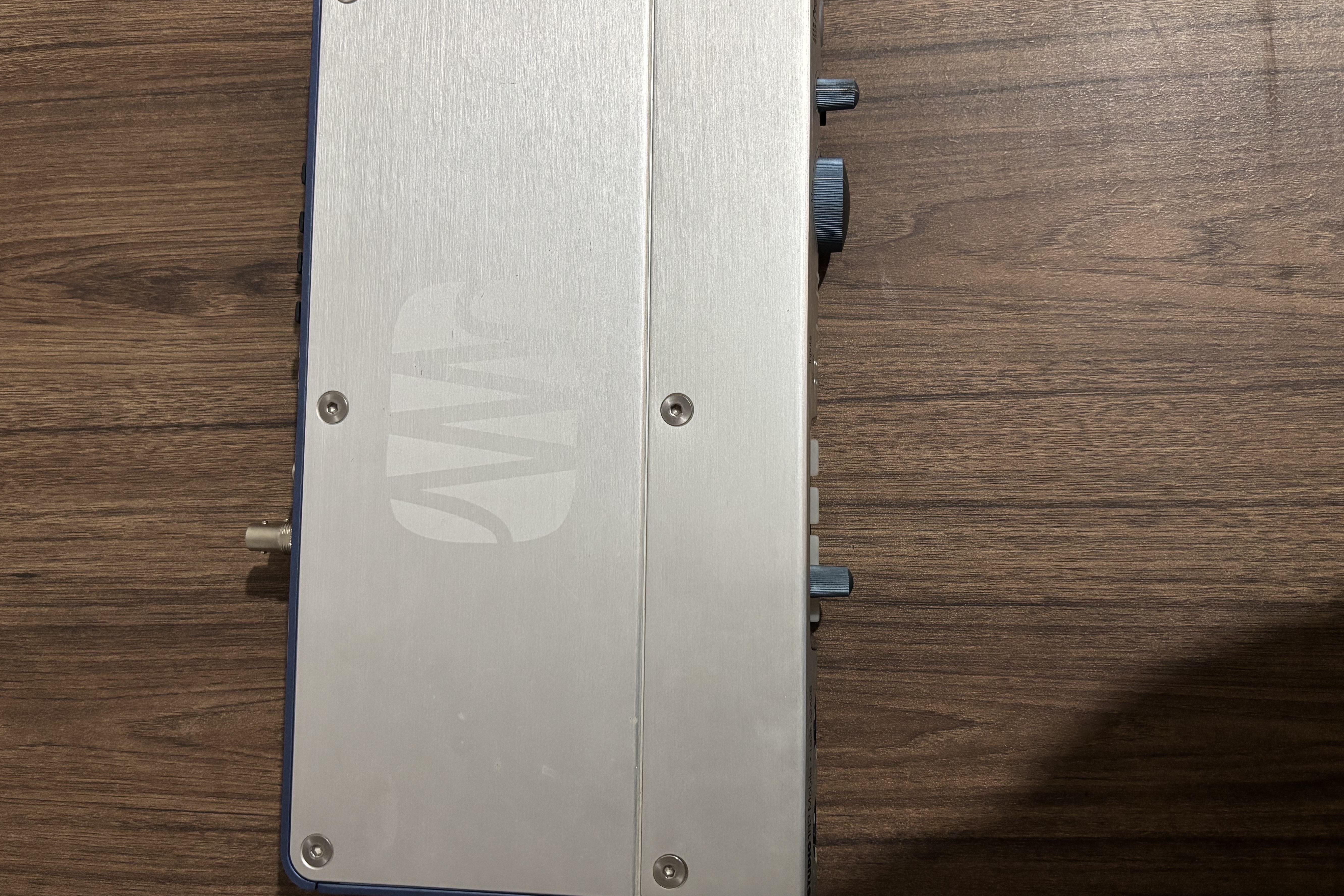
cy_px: 417
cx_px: 660
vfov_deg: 44.9
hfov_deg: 63.7
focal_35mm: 29
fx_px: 1083
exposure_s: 1/50
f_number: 1.6
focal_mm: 5.96
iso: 400
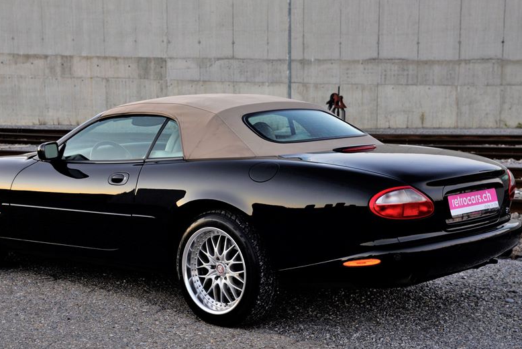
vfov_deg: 21.3
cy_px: 181
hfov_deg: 31.3
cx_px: 221
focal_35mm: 64
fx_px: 929
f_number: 6.3
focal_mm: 52
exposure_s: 1/50
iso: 500
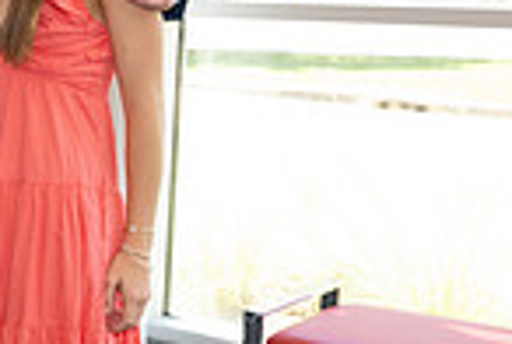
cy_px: 153
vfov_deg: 13.1
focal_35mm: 105
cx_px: -470
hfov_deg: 15.8
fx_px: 1496
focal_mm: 26.5
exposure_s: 1/200
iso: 800
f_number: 5.6
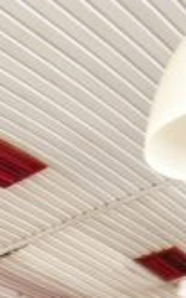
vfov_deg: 16.1
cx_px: -9
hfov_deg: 13.2
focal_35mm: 98
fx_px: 793
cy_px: 609
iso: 200
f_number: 2.2
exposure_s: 1/50
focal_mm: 1.91
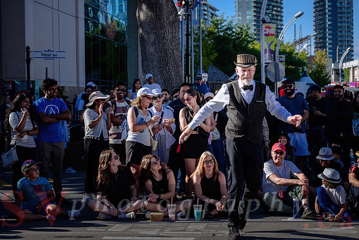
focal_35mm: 67
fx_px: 670
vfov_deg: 20.2
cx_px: 205
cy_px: 103
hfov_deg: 29.9
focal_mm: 59
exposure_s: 1/200
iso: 64
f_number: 5.6
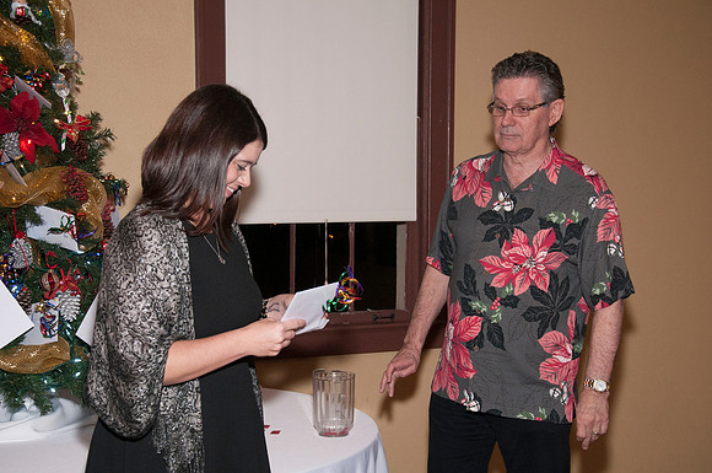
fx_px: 1185
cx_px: 356
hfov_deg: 33.4
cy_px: 236
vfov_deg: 22.6
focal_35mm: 60
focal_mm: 40
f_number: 5.6
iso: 800
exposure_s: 1/80
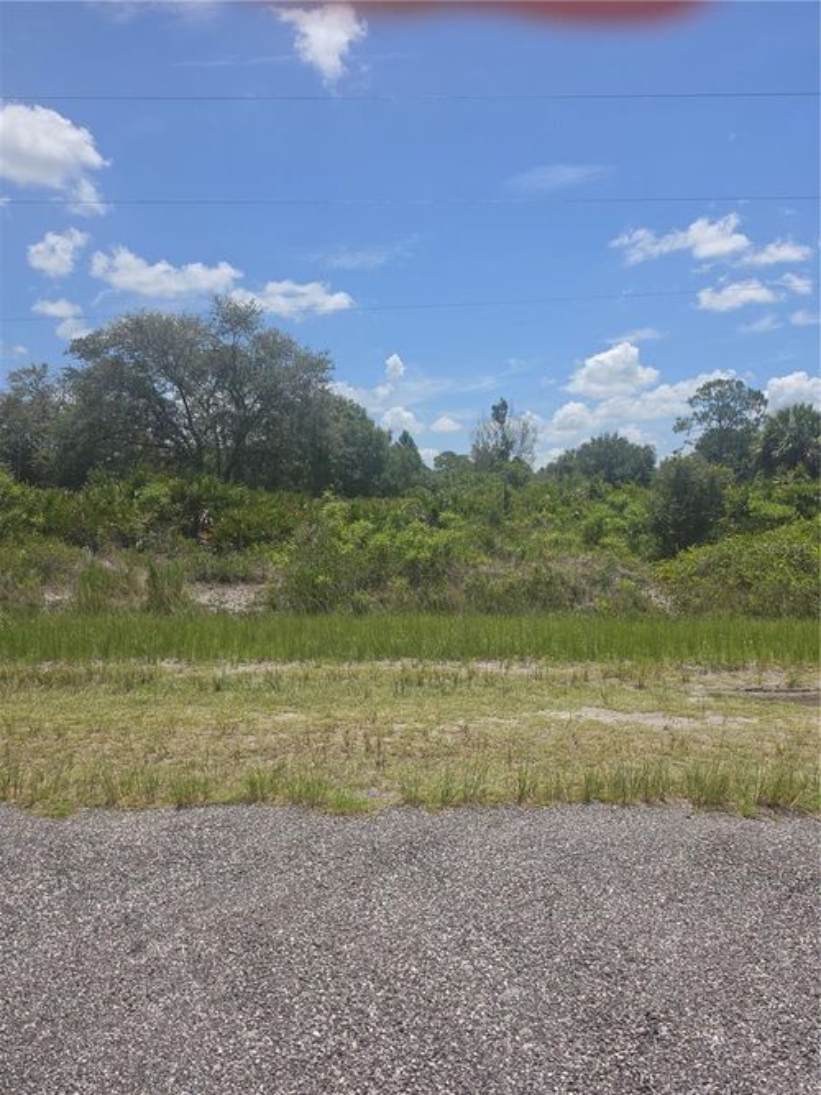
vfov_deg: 73.9
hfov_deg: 58.9
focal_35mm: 23
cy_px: 548
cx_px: 410
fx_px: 728
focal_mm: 6.5
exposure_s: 1/1170
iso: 10
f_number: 1.4
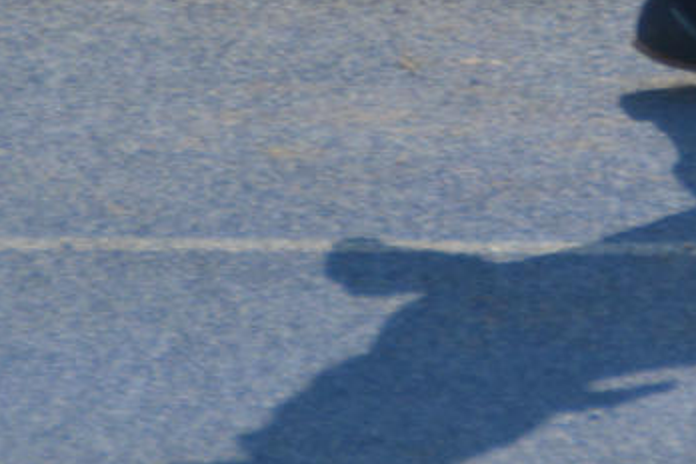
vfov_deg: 1.2
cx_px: 972
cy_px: -611
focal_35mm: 1193
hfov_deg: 1.7
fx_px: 23062
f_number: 6.3
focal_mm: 135
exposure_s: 1/1600
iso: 400
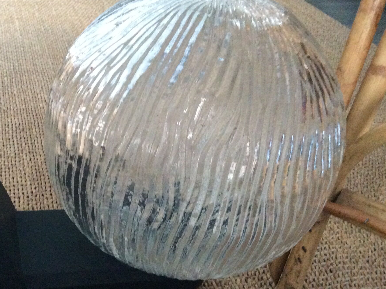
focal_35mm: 47
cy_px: 174
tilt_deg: -34.8
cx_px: 121
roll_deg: -1.0
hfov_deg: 39.8
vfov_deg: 30.8
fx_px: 524
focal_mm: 3.3
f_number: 2.4
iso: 400
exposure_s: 1/17
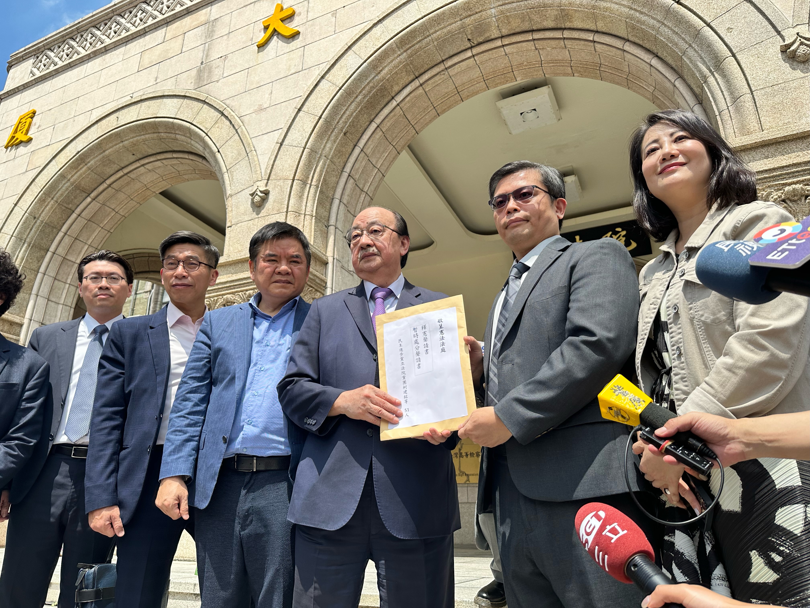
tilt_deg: +21.8
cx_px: 405
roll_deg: -0.5
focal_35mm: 24
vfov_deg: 56.8
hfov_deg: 71.6
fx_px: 562
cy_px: 304
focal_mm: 6.86
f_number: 1.78
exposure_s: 1/2967
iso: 80
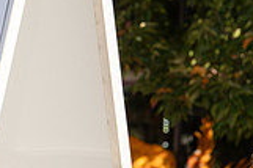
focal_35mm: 485
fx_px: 3405
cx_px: -140
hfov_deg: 4.2
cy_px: 82
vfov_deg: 2.8
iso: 640
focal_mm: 135
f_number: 10
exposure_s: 1/640
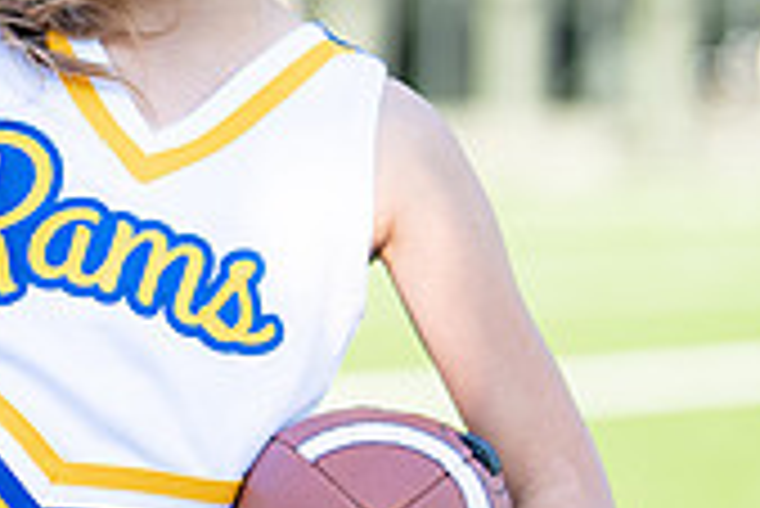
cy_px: 352
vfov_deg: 6.7
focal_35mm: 205
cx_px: 46
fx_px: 4331
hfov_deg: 10.0
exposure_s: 1/3200
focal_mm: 50
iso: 100
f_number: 1.2
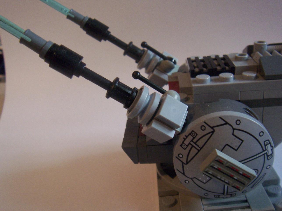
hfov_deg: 47.9
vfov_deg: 36.8
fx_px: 318
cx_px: 141
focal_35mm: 39
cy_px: 106
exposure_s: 1/10
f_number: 3.9
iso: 160
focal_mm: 6.4
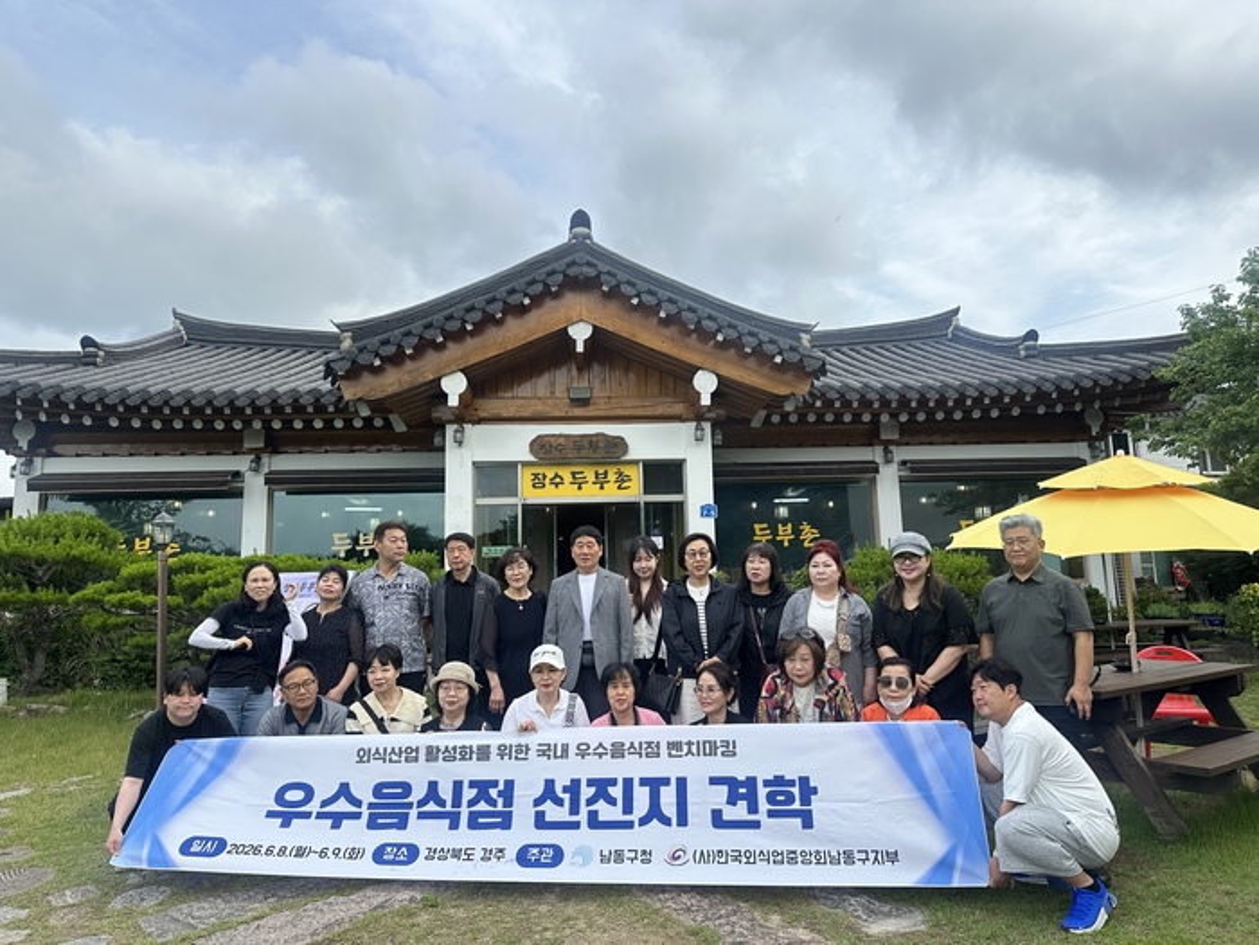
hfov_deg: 71.6
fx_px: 873
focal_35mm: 24
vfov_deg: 56.8
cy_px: 472
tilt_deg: +8.2
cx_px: 630
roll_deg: +1.8
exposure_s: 1/2809
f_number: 1.78
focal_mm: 6.86
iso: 80
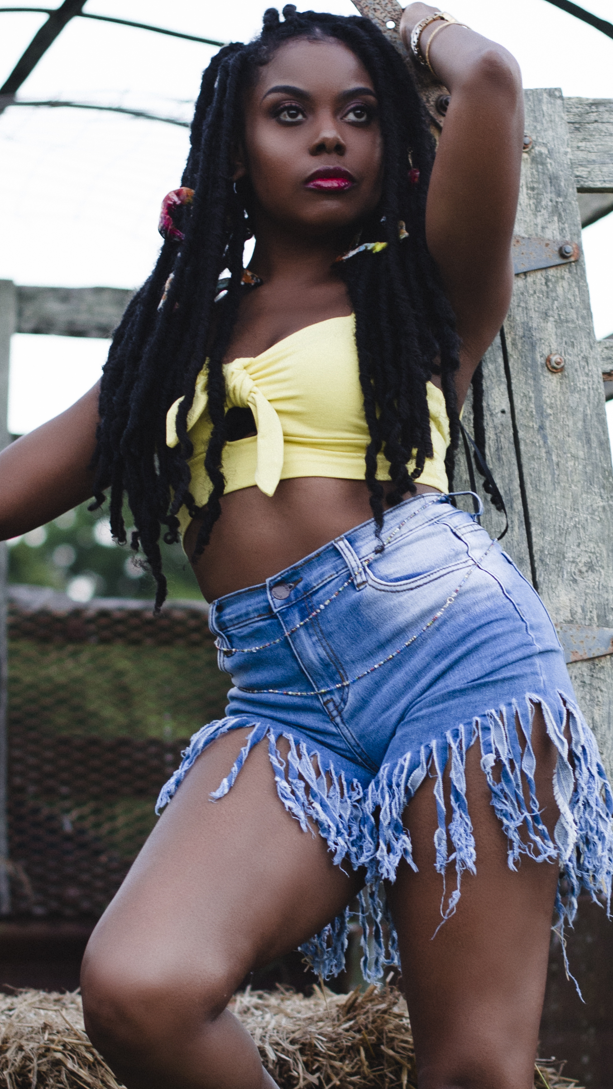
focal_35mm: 131
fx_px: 3784
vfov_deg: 16.4
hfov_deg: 9.2
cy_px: 654
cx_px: 473
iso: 400
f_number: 2.2
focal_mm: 50
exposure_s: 1/320
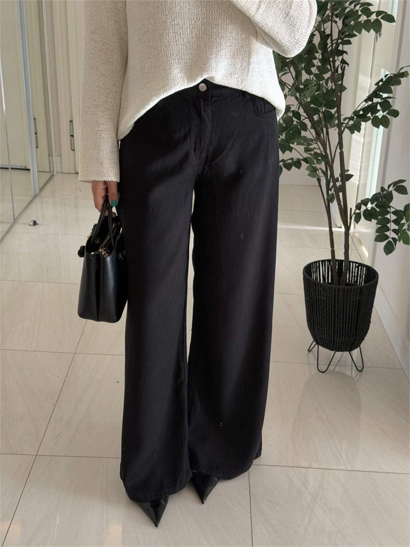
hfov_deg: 30.3
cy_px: 274
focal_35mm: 48
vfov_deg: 39.7
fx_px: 758
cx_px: 205
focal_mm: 6.76
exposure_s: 1/121
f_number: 1.78
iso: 100
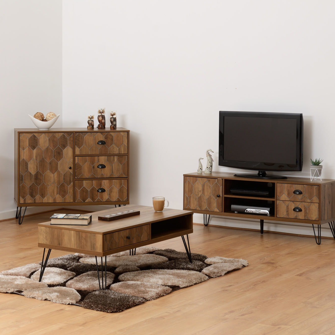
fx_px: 1018
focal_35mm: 93
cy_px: 167
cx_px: 96
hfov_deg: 18.6
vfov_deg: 18.7
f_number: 8
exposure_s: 1/160
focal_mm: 48
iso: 100
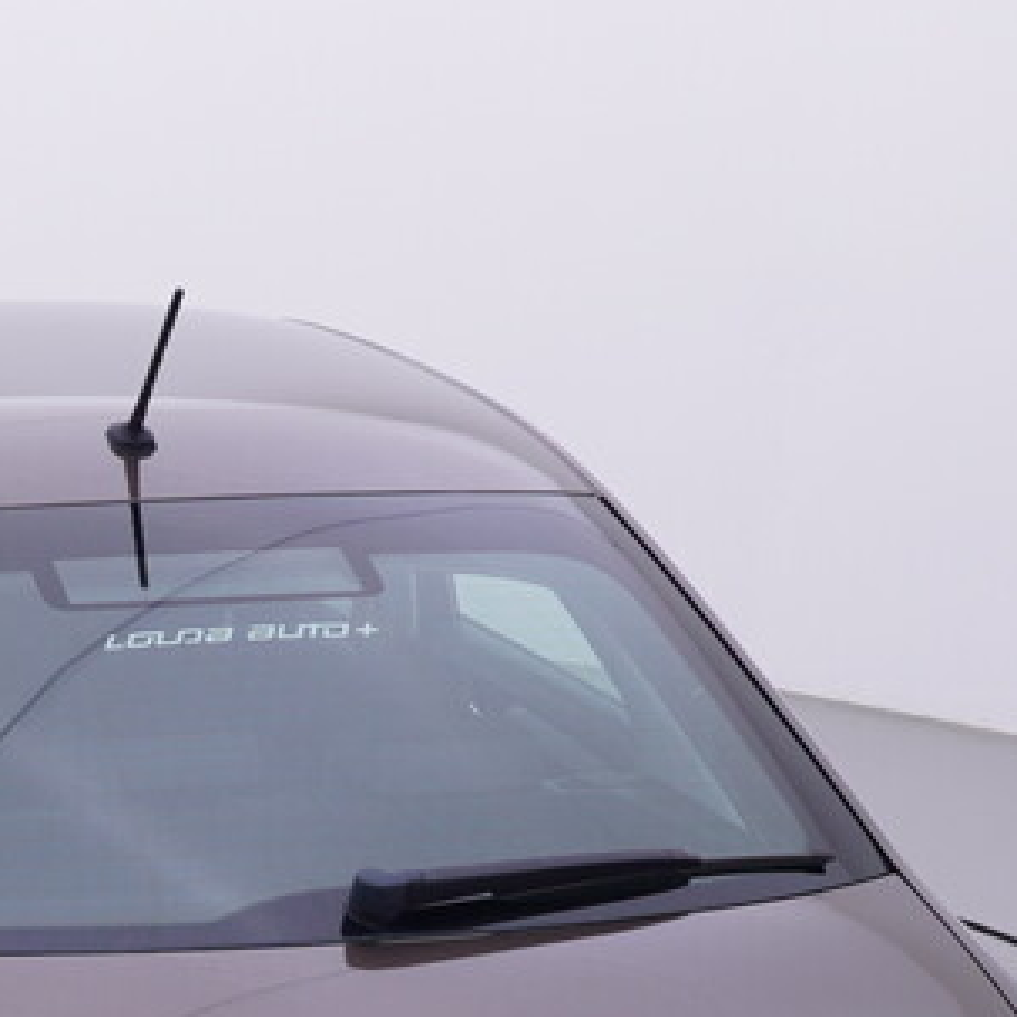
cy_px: 900
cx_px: -279
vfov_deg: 18.8
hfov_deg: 17.9
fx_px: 3026
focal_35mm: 91
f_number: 5
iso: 200
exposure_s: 1/80
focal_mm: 15
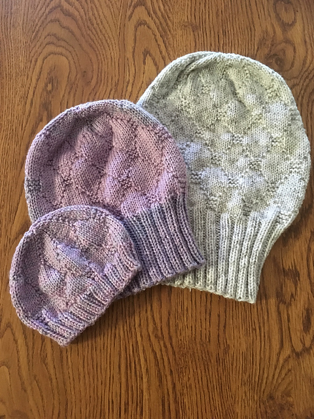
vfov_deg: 61.7
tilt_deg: -75.9
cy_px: 210
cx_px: 157
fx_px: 351
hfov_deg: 48.2
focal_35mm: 29
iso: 320
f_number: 2.2
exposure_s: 1/15
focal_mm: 4.15
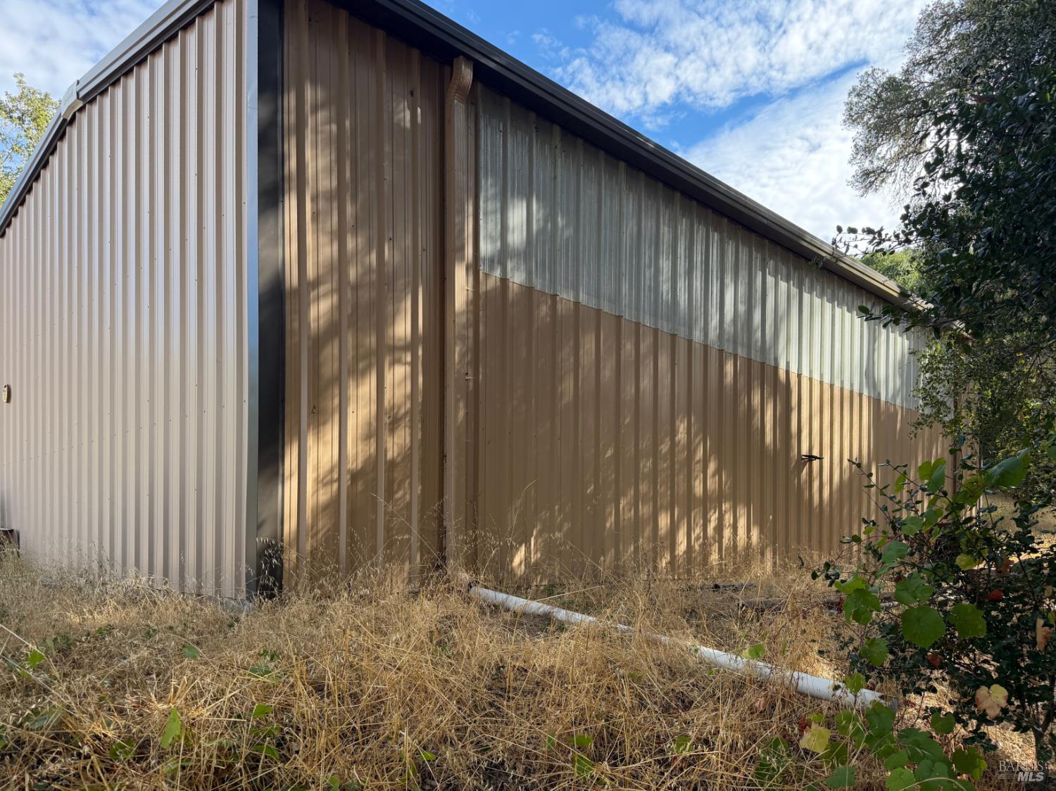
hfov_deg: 71.6
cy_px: 396
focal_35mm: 24
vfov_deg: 56.8
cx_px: 528
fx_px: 732
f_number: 1.78
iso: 100
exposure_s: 1/1075
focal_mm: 6.76
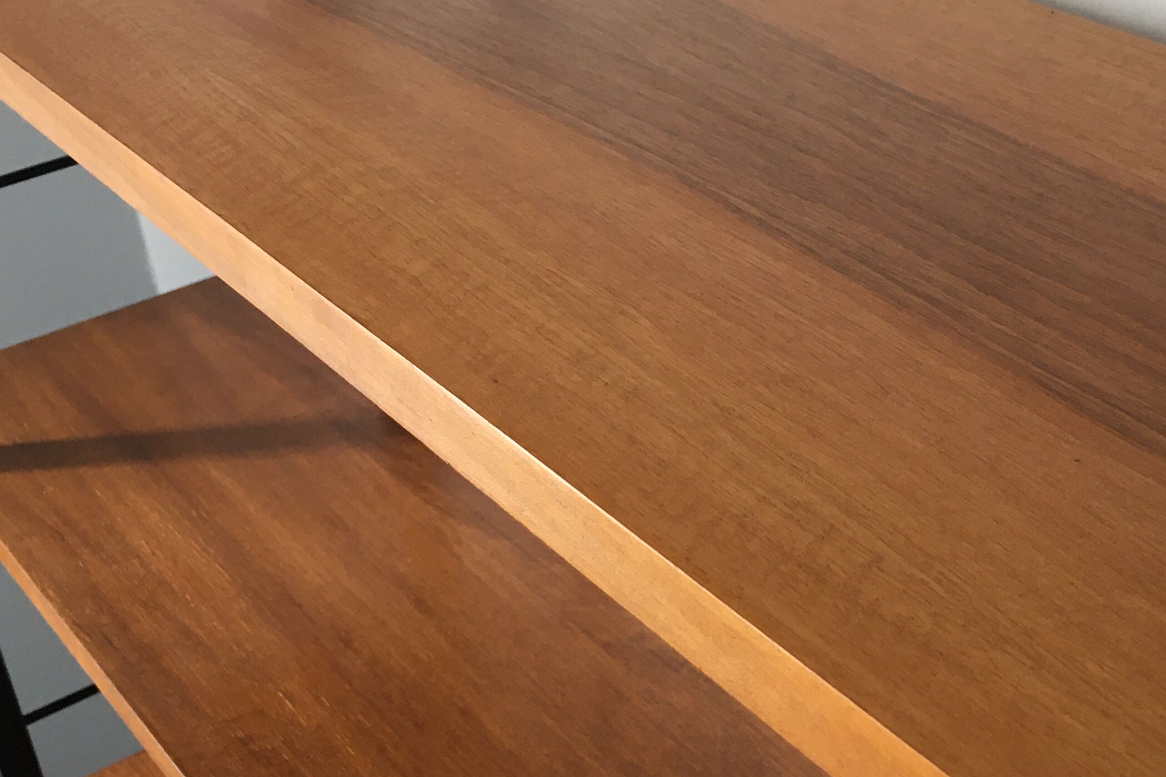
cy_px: 437
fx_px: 1878
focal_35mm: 58
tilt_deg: -31.2
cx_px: 734
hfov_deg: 34.3
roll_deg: +4.9
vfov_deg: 23.4
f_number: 2.2
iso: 80
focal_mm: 4.15
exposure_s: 1/33
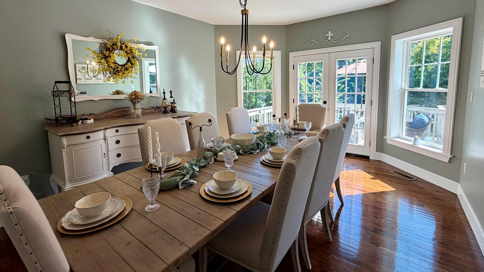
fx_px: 218
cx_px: 238
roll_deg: +2.4
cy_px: 109
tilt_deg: -6.2
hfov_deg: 95.9
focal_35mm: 17
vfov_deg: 63.4
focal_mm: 2.22
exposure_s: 1/120
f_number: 2.2
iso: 64
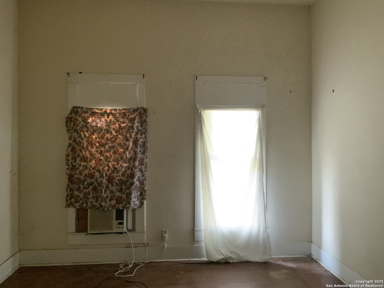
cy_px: 144
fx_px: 322
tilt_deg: +2.2
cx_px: 192
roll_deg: +0.9
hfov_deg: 61.7
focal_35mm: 29
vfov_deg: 48.2
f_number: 1.8
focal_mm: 3
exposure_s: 1/57
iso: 320
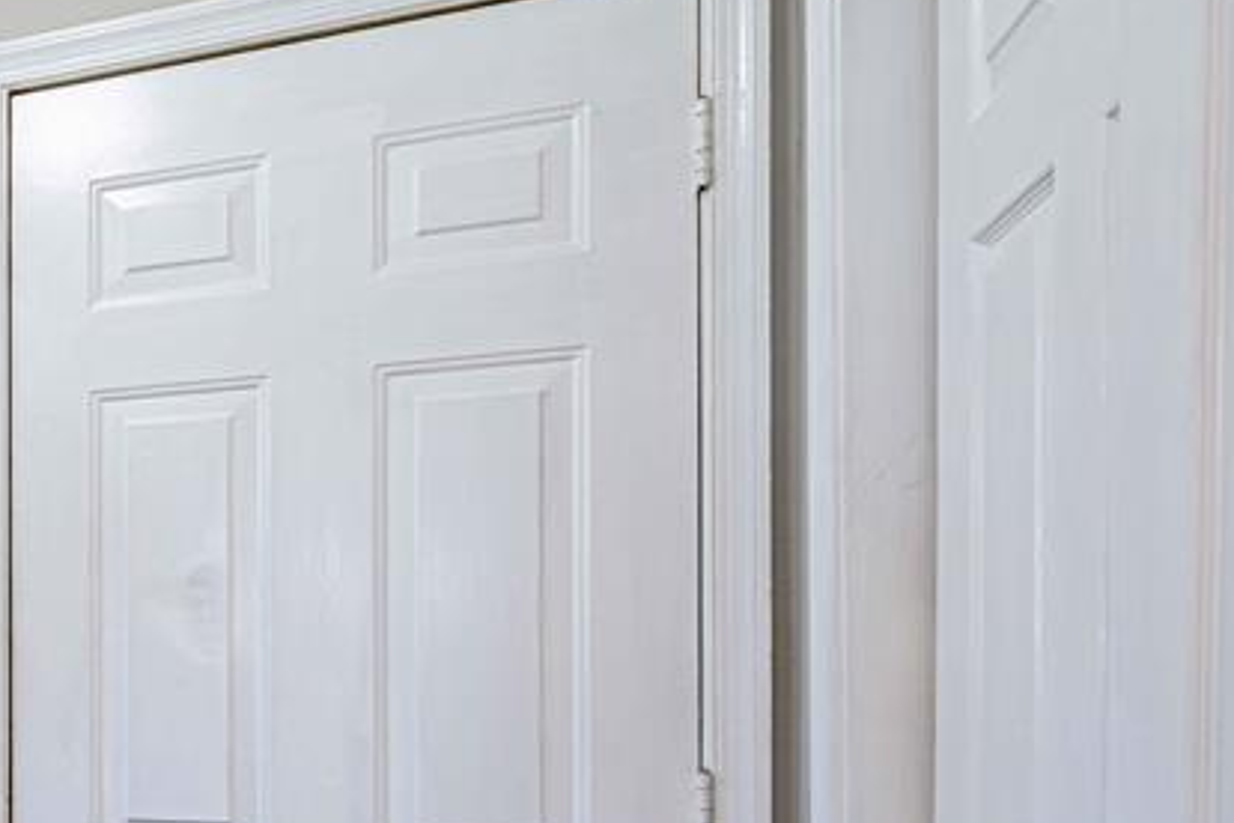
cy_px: 748
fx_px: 1440
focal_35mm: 42
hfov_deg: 34.0
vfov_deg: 30.4
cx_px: -352
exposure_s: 1/200
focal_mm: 16
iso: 400
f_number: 5
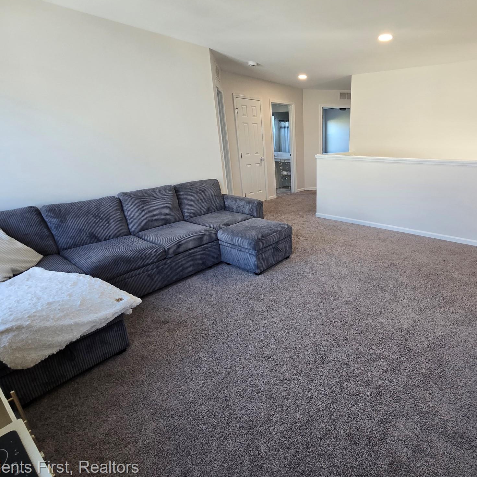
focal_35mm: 16
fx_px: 249
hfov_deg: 84.9
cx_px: 311
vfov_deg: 87.4
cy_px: 230
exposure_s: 1/100
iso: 160
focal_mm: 2.2
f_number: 2.2
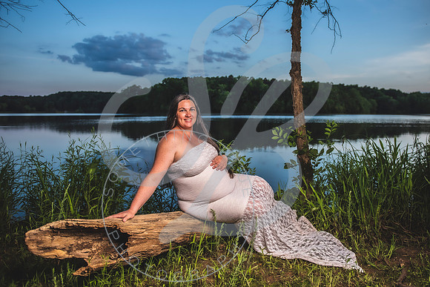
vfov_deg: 44.7
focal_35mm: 29
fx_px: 348
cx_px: 258
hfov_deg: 62.8
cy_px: 126
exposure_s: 1/640
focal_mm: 24
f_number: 2.8
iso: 200
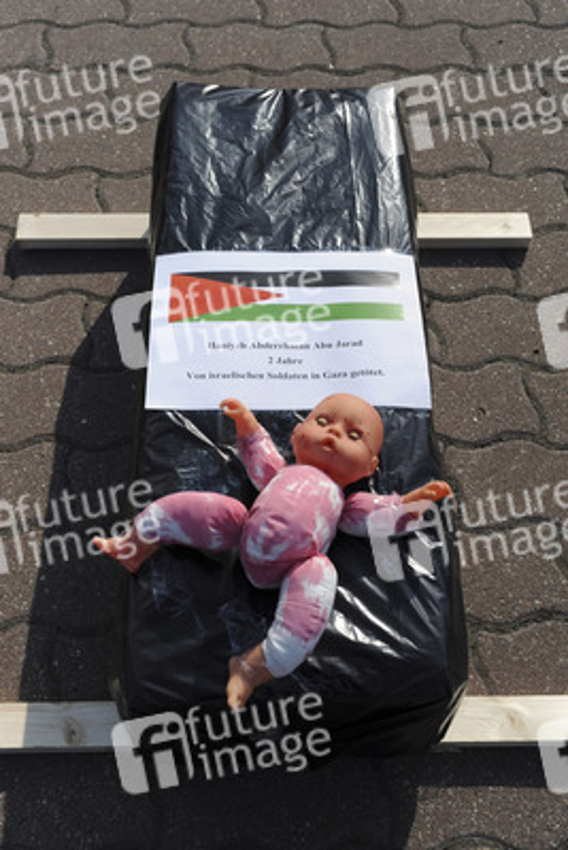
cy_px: 425
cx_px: 284
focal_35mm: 40
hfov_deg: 33.4
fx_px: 946
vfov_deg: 48.4
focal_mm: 40
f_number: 8
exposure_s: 1/2500
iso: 500
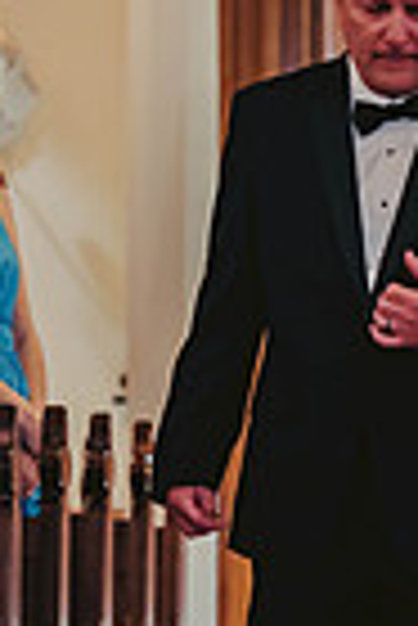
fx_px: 7574
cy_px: 212
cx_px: 445
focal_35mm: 436
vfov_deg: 4.7
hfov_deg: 3.2
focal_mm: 135
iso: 800
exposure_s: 1/80
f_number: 2.8
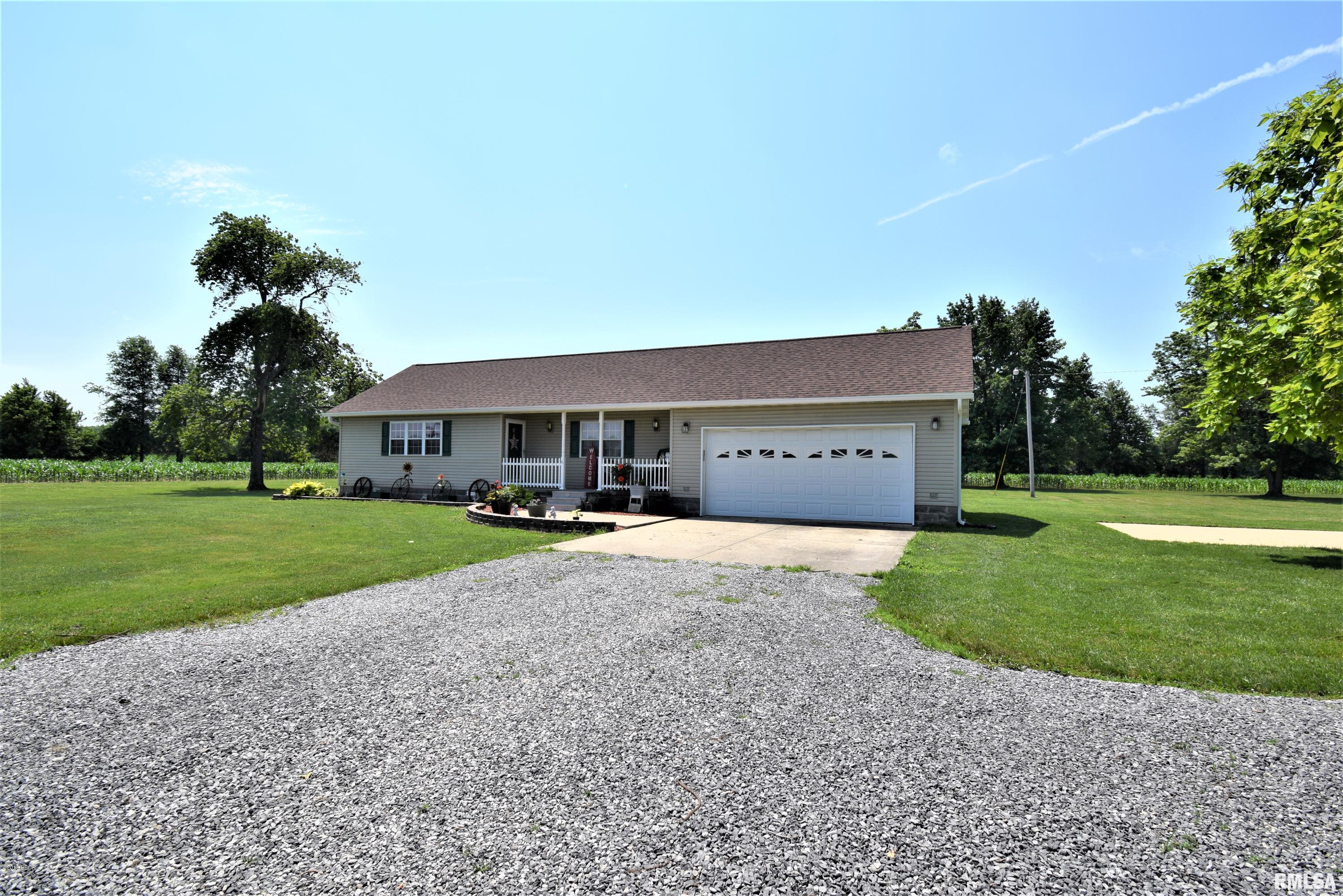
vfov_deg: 72.1
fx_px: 615
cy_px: 448
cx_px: 672
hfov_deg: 95.0
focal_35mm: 16
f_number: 9
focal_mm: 11
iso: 200
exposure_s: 1/640
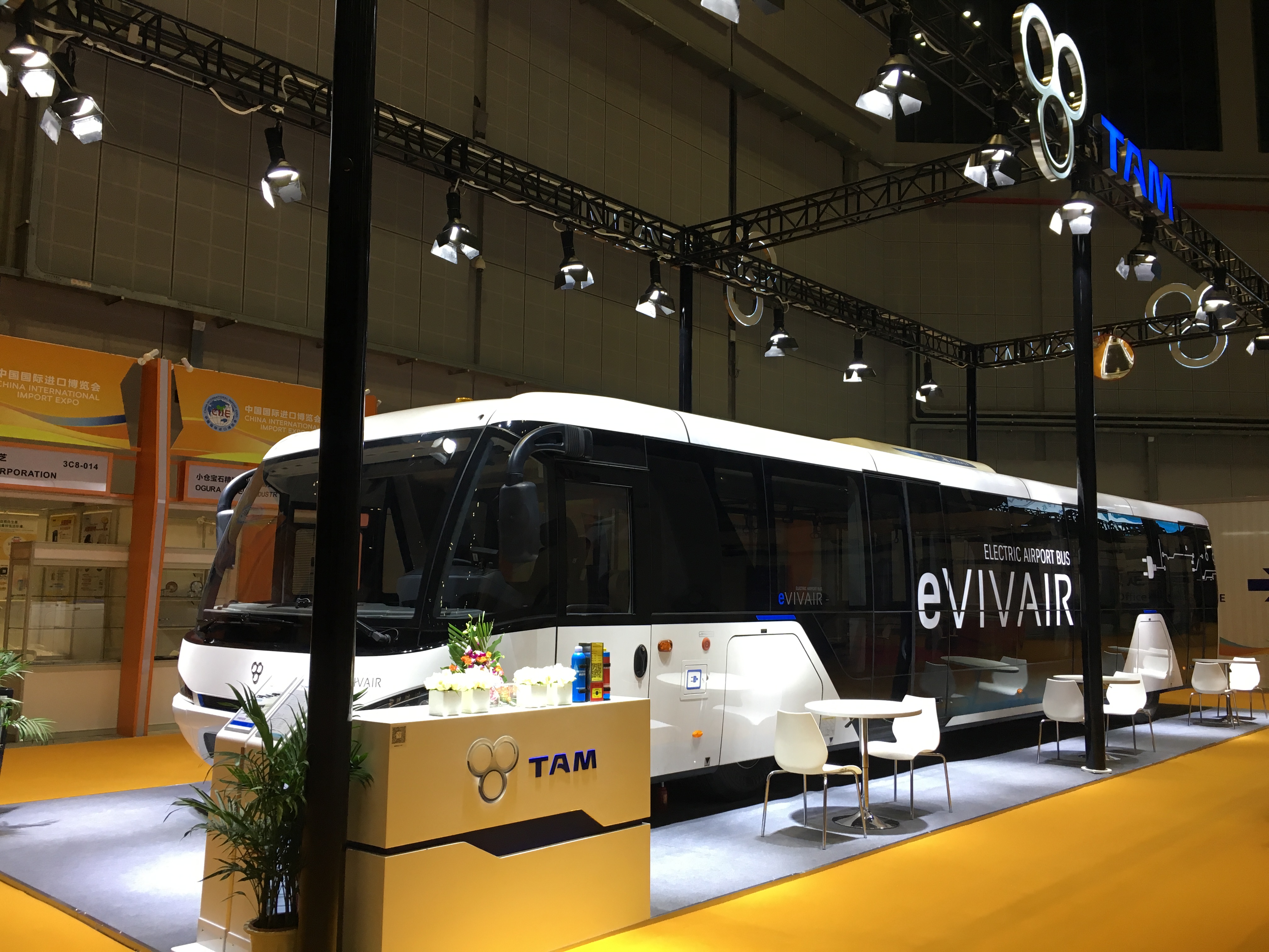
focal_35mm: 29
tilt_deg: +6.9
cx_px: 634
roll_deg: -1.0
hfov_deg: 61.7
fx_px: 1063
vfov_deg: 48.2
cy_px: 476
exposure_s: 1/33
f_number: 2.2
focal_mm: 4.15
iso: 40
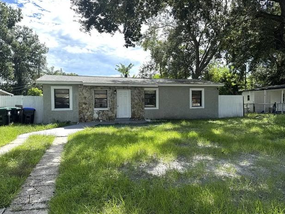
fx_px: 206
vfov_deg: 54.9
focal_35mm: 25
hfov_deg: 69.4
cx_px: 140
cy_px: 107
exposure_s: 1/2959
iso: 80
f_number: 1.78
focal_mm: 6.76
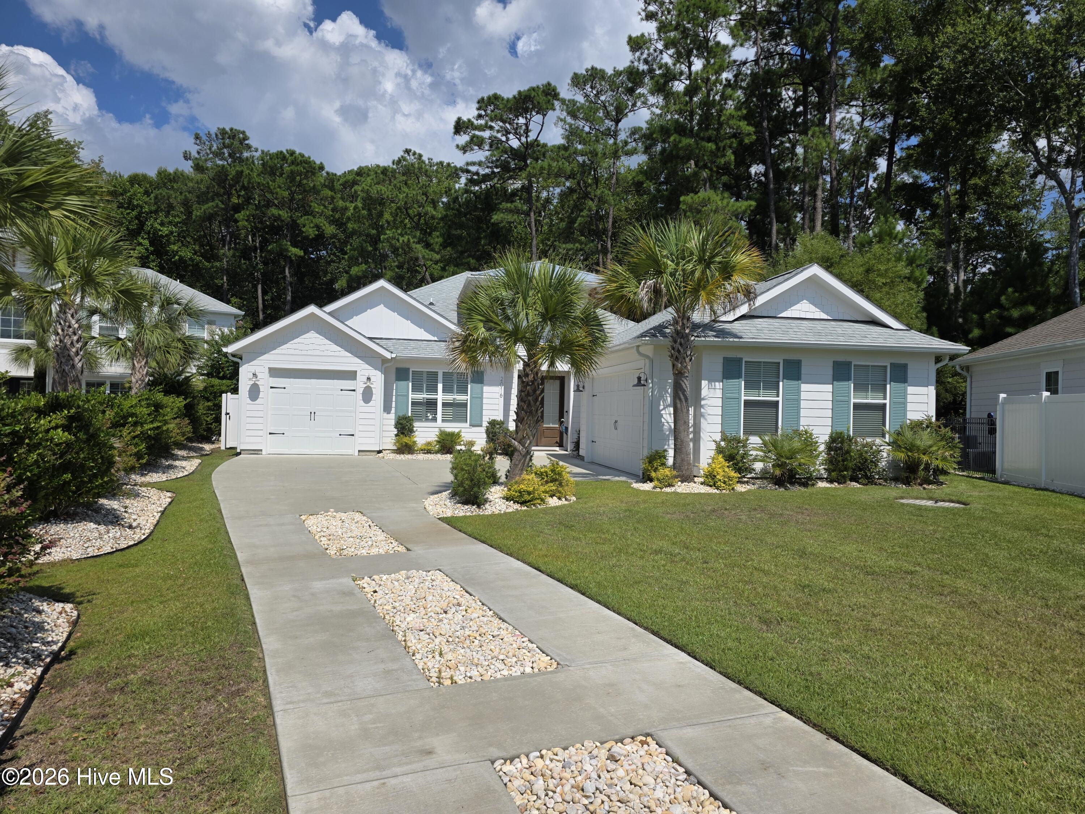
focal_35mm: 23
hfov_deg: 73.9
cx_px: 542
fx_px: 721
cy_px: 407
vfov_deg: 58.9
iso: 64
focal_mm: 6.3
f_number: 1.7
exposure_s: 1/7944
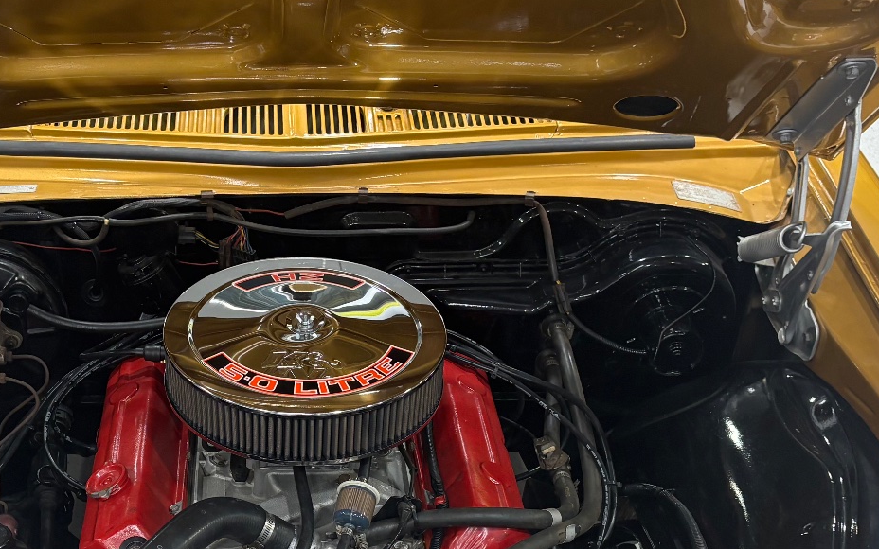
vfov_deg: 22.4
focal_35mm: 57
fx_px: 1365
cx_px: 281
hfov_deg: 35.3
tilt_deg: -37.6
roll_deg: +0.4
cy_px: 447
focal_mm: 5.96
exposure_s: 1/100
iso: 125
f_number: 1.6
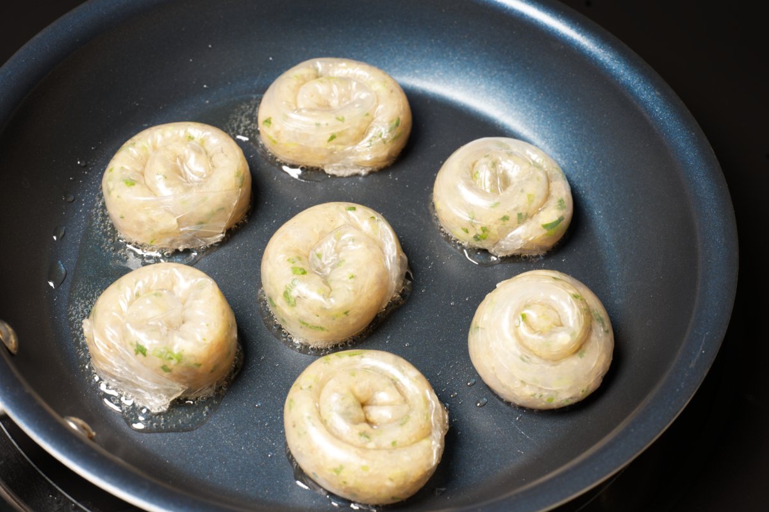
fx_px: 1495
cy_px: 256
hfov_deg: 28.9
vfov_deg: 19.4
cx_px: 384
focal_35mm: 70
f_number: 10
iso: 100
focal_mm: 70
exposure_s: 1/100
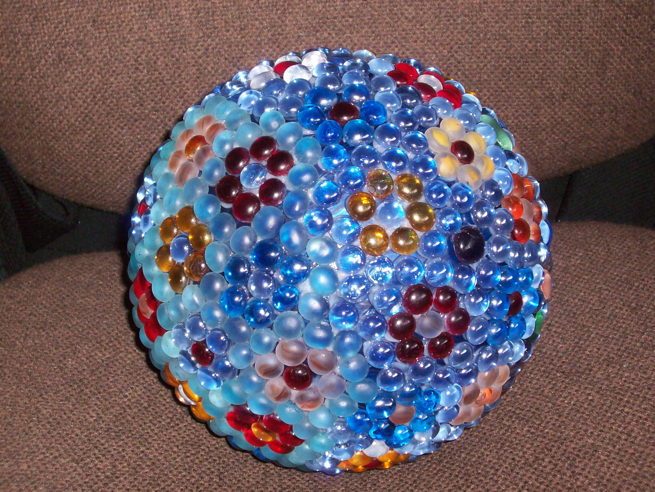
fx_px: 1022
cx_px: 328
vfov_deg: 27.0
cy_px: 246
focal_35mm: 54
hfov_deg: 35.5
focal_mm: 9
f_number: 3.4
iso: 160
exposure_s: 1/80.7
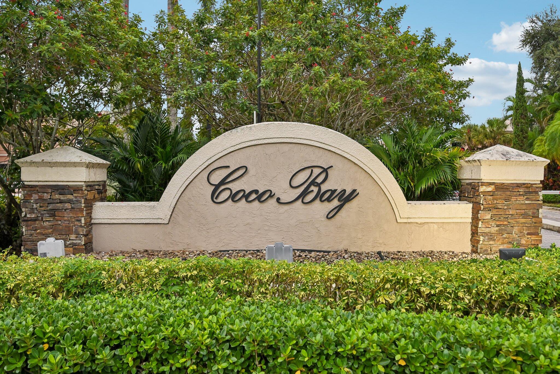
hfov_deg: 61.9
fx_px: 467
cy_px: 187
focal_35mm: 30
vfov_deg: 43.6
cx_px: 280
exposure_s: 1/800
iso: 1250
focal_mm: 30
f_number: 4
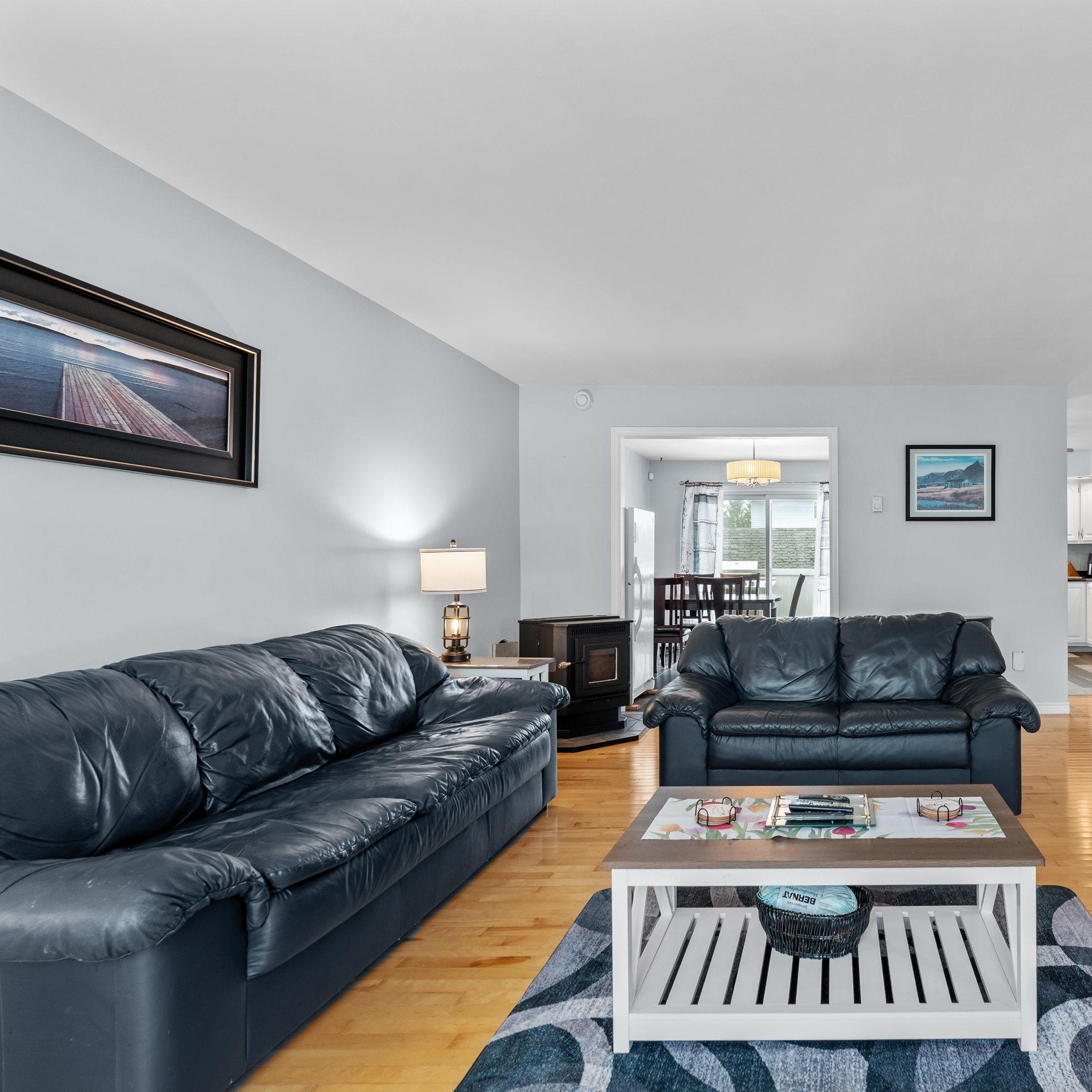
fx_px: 749
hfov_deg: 67.1
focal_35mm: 21
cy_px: 561
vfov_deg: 72.1
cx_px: 831
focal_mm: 16
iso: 400
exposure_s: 1/2.5
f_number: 8
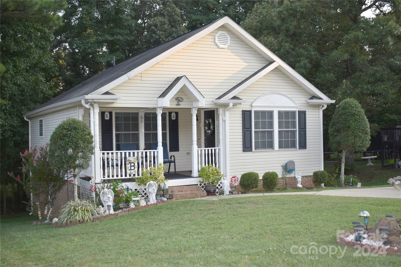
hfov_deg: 47.9
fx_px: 451
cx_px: 200
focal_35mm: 40
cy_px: 134
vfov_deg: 33.0
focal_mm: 27
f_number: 5
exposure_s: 1/200
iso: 220
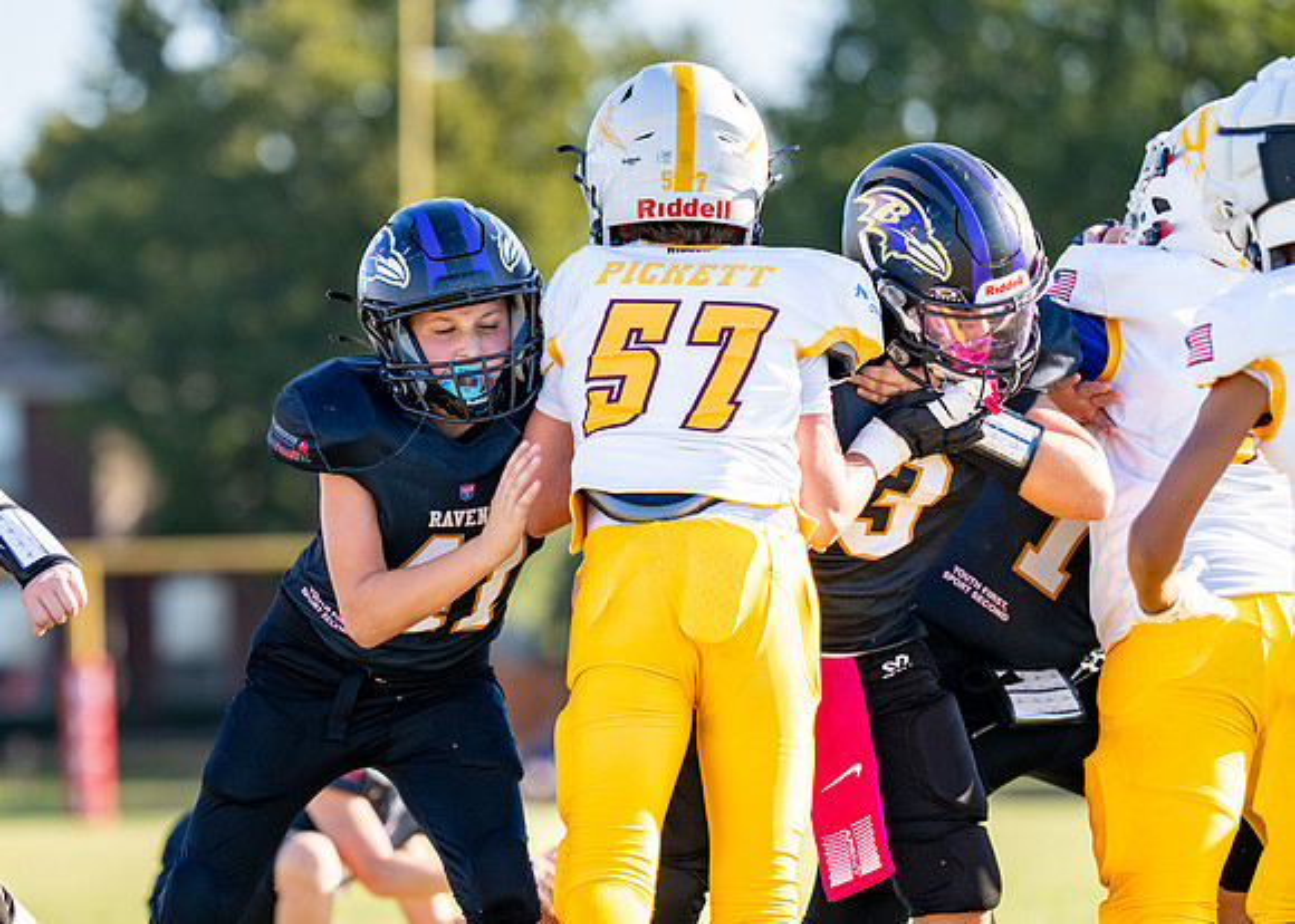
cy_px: 493
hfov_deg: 7.2
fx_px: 10307
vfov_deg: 5.1
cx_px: 378
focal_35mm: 280
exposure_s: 1/1600
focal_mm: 167
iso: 160
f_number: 2.8
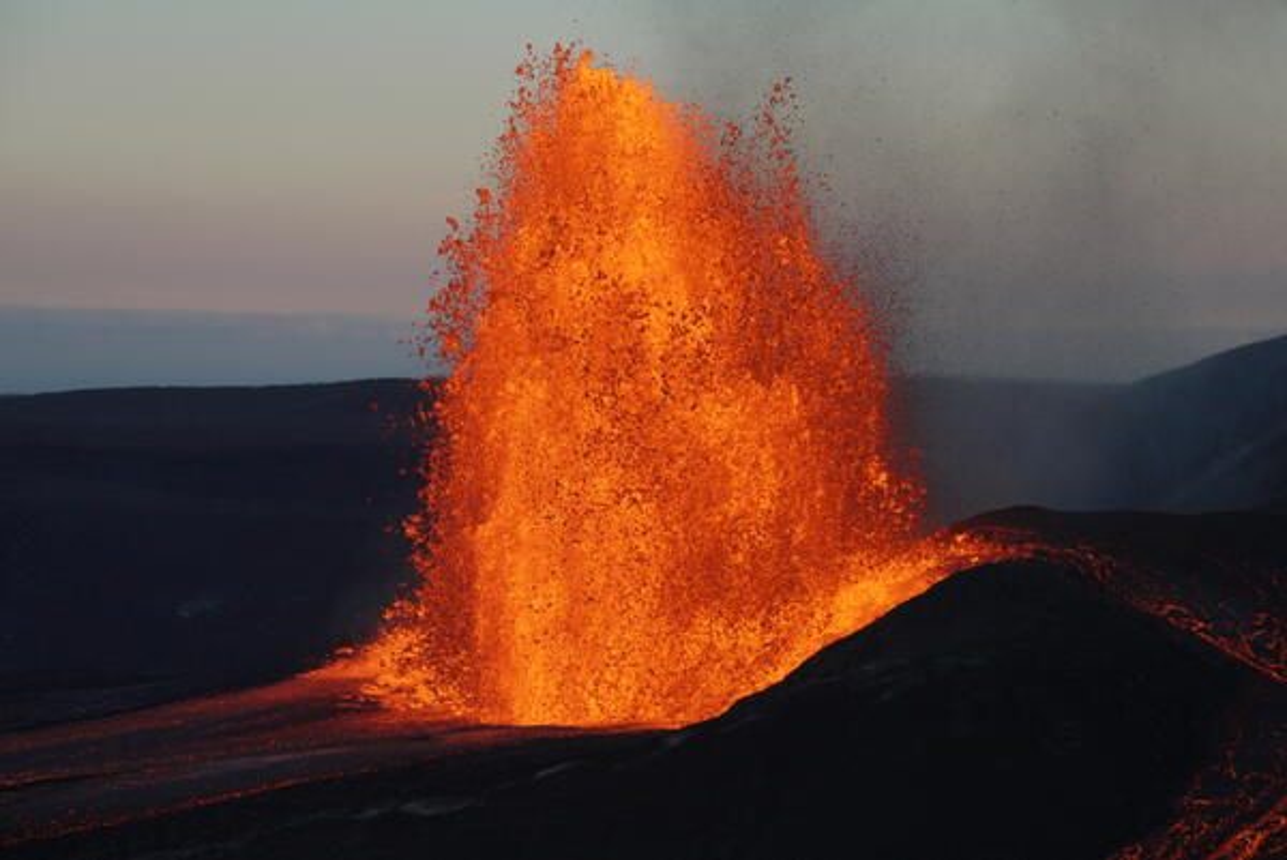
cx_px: 644
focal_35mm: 113
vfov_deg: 12.1
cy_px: 430
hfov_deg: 18.1
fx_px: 4043
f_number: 9
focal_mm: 113
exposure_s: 1/800
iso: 1600
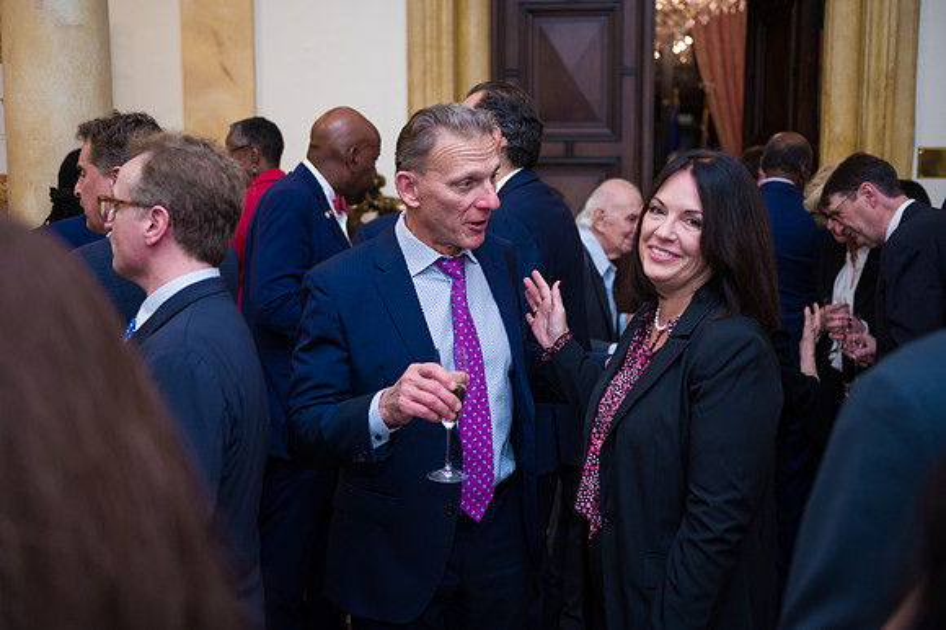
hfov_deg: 44.1
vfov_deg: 30.2
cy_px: 315
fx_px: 1168
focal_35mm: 44
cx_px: 473
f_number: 3.2
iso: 1600
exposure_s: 1/200
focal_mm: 44
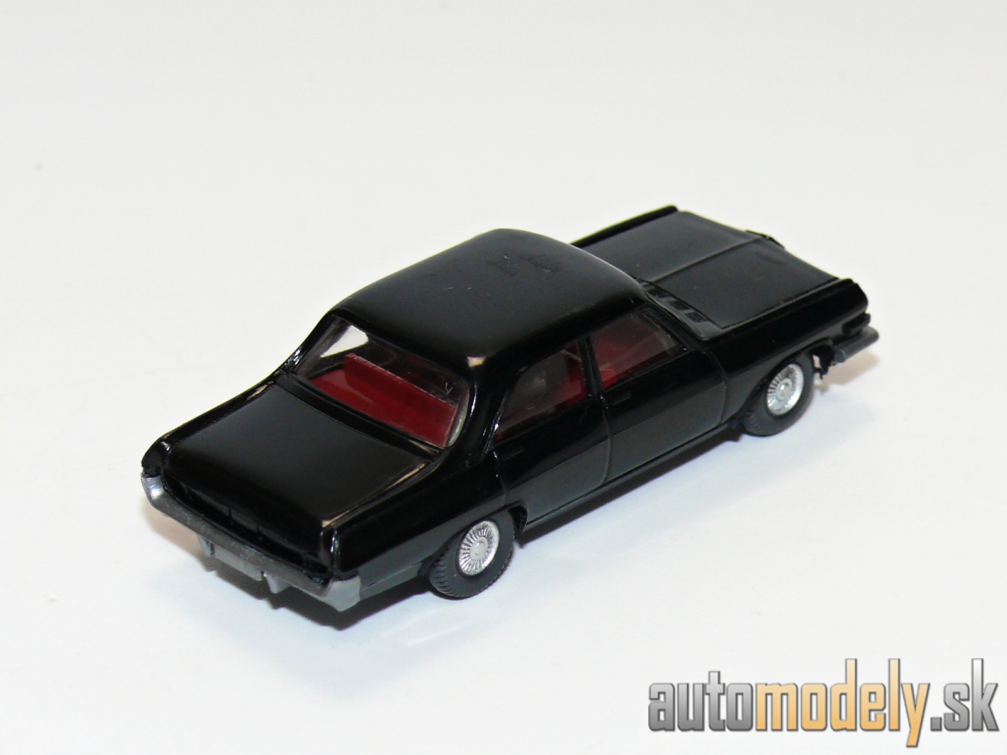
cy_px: 378
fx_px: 3927
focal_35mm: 135
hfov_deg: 14.6
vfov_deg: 11.0
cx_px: 504
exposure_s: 1/30
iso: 100
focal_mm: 16.1
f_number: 4
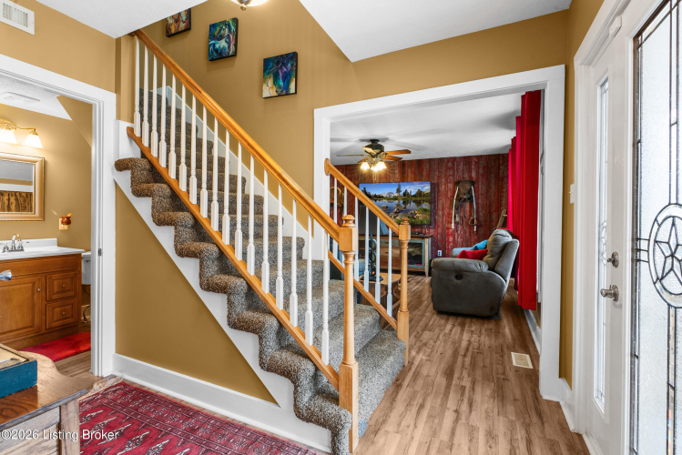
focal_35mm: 16
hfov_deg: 96.7
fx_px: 303
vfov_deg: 73.8
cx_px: 341
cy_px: 228
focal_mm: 16
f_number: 11
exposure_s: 1.6
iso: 400
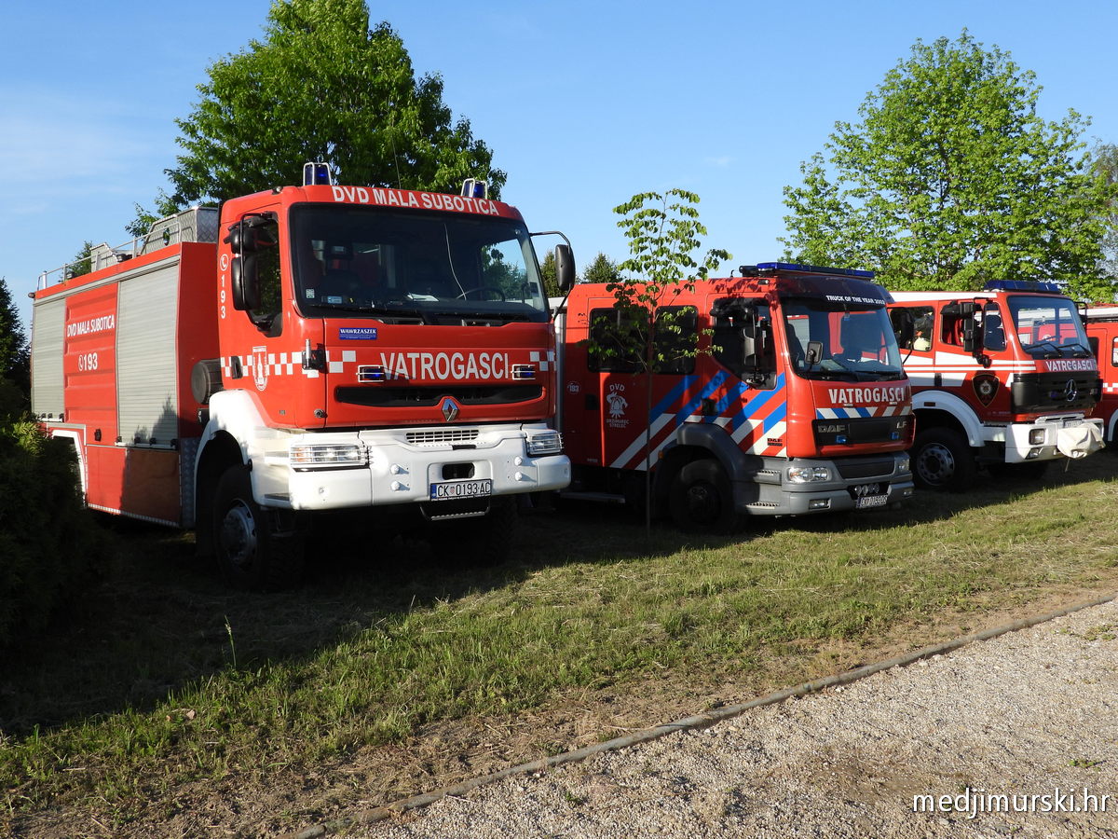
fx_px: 1130
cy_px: 420
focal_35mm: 35
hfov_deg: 52.6
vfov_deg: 40.7
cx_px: 559
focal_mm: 6.3
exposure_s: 1/1000
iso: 100
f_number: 3.2
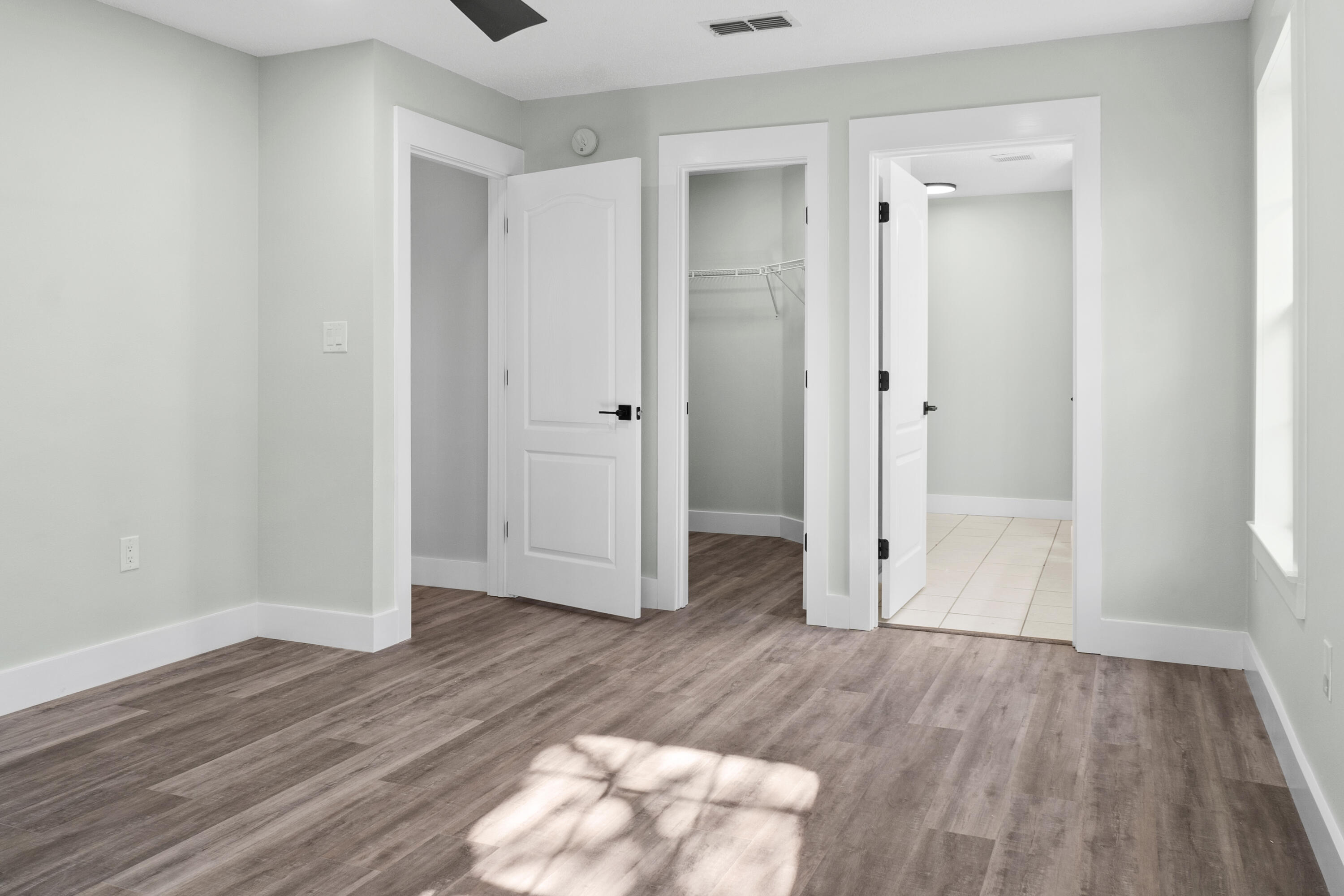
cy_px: 448
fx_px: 1008
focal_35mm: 27
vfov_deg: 47.9
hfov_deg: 67.4
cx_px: 672
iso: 200
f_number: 8
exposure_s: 1/8
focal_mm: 18
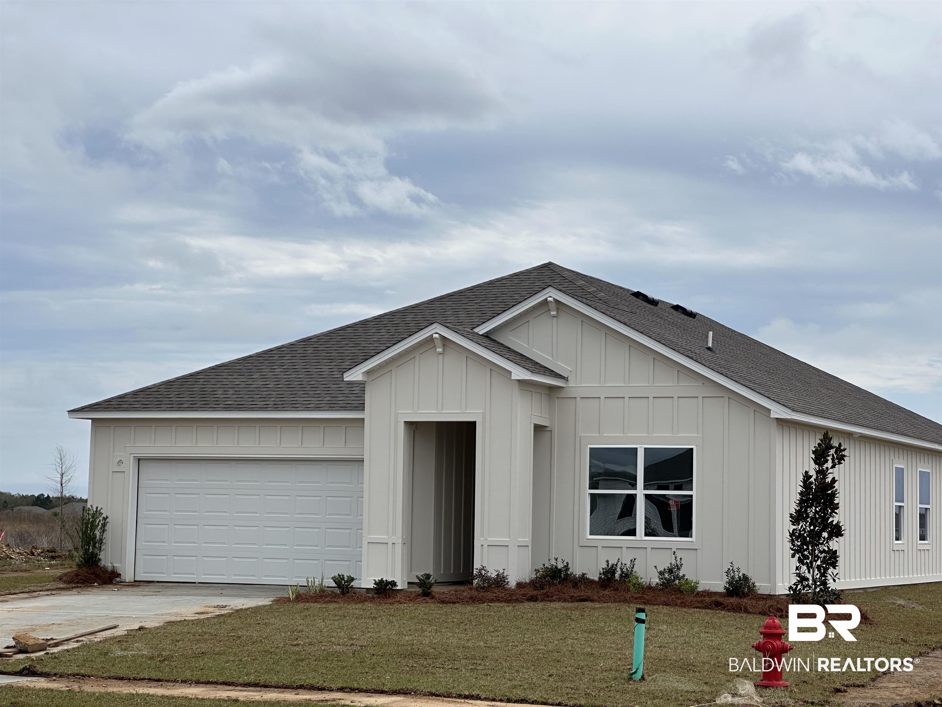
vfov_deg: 19.1
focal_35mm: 77
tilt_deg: +5.0
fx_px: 2095
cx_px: 471
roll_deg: -1.1
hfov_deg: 25.3
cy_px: 354
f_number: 2.8
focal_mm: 9
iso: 32
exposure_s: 1/1575
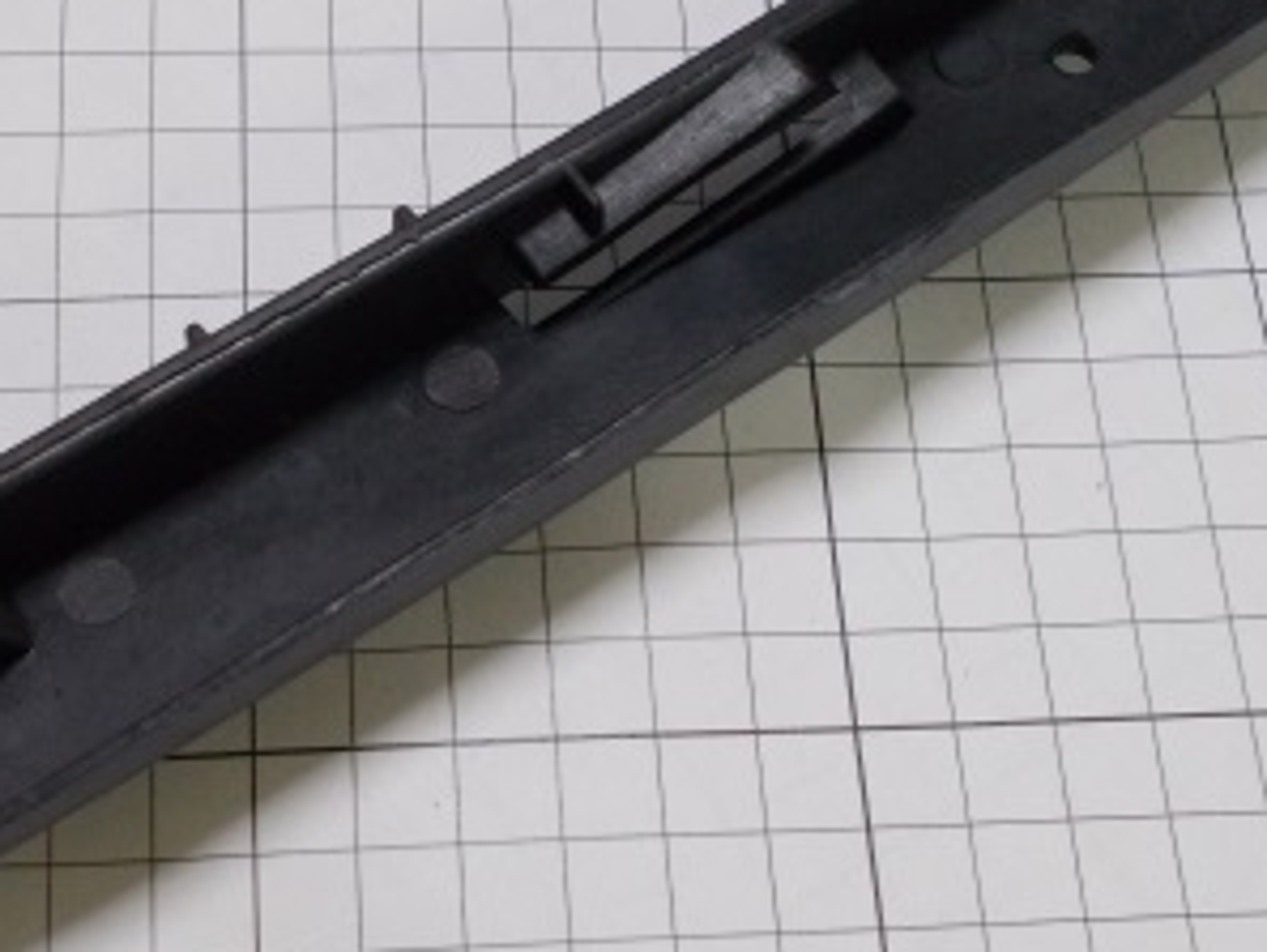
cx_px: 602
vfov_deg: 26.1
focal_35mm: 56
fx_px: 2051
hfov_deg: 34.3
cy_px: 414
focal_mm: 4.6
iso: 180
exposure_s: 1/25
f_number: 3.2
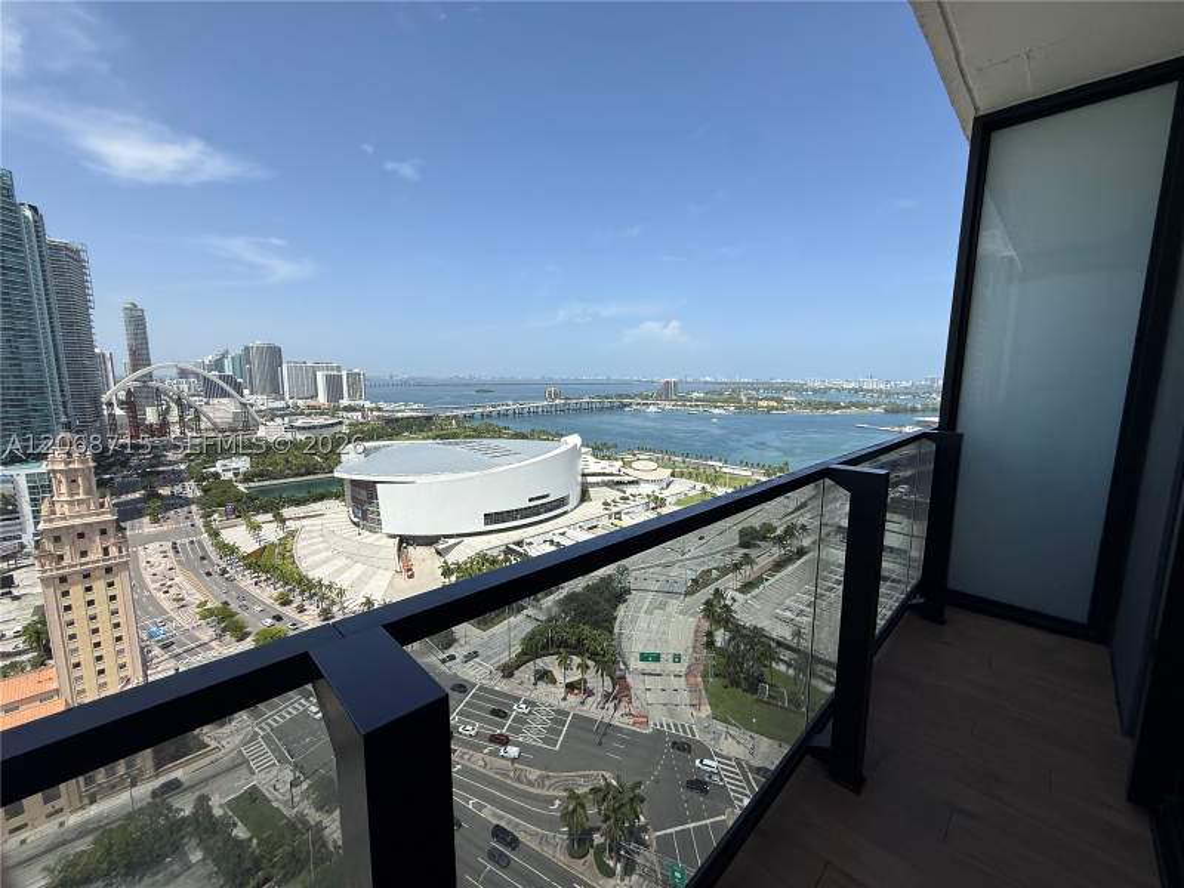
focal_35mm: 14
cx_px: 592
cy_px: 444
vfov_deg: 85.7
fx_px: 479
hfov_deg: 102.1
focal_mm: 2.22
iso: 50
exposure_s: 1/3125
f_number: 2.2
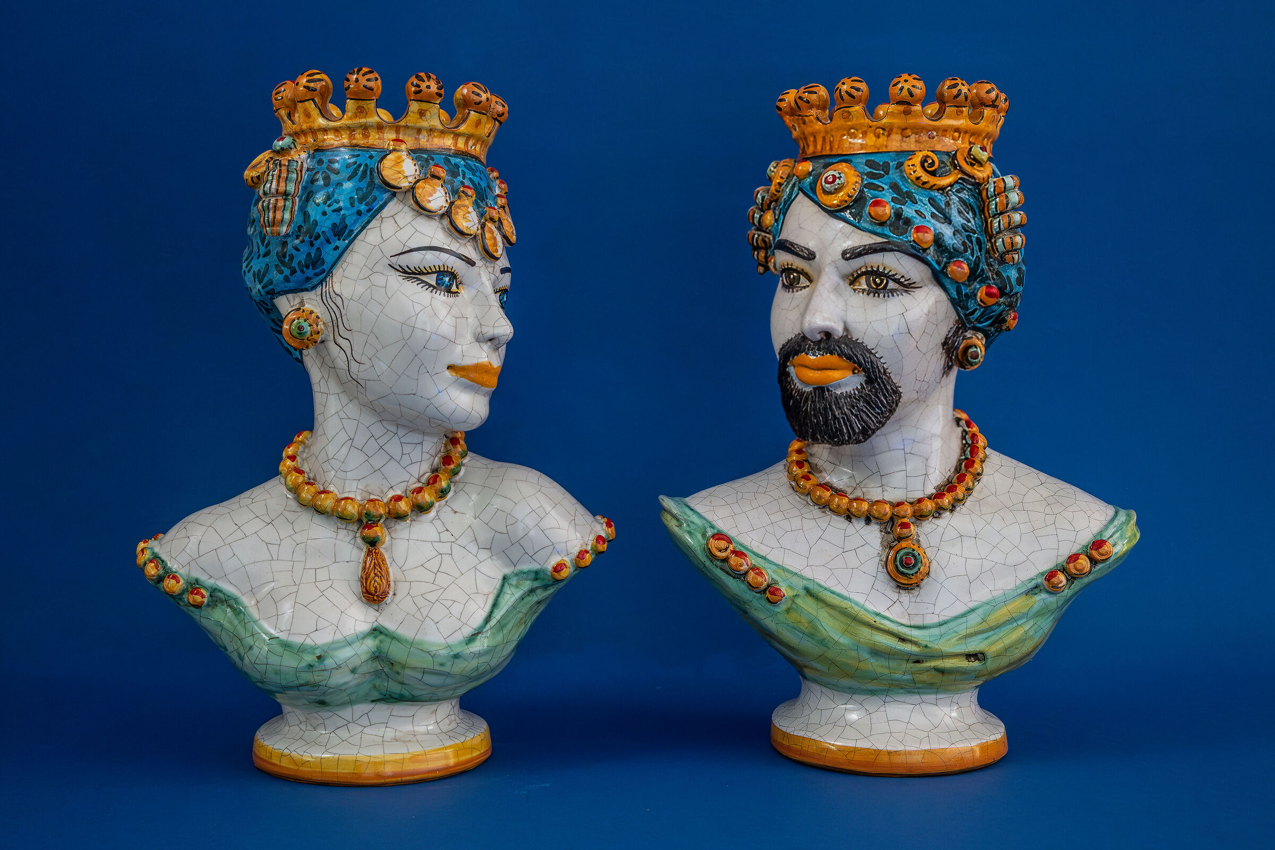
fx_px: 1664
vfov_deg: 28.6
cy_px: 425
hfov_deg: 41.9
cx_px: 638
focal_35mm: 47
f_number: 14
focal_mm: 47
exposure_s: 30
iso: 1000
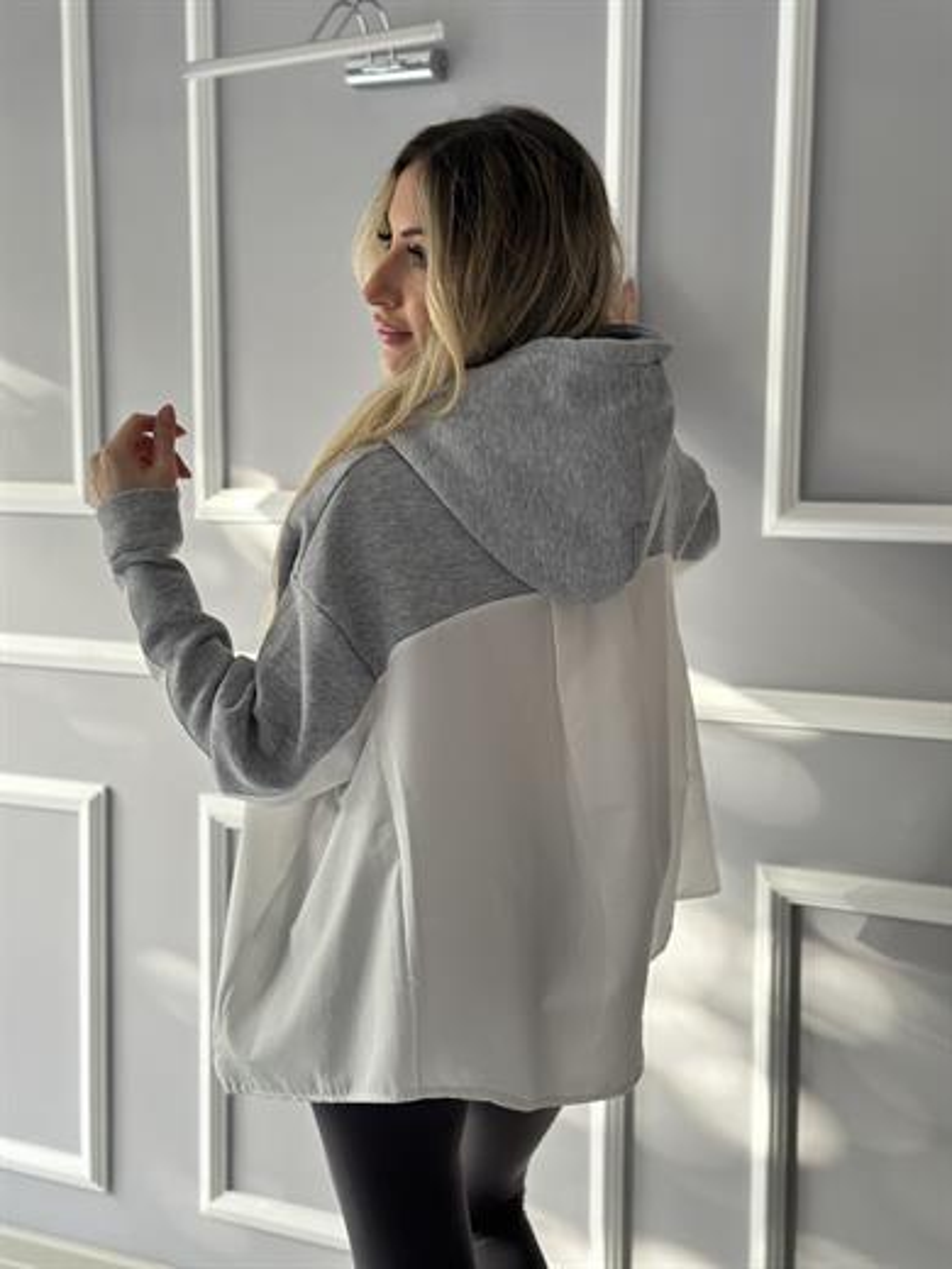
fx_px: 1760
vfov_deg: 39.7
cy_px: 634
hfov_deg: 30.3
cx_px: 476
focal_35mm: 48
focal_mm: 6.86
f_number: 1.78
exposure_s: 1/74
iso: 125
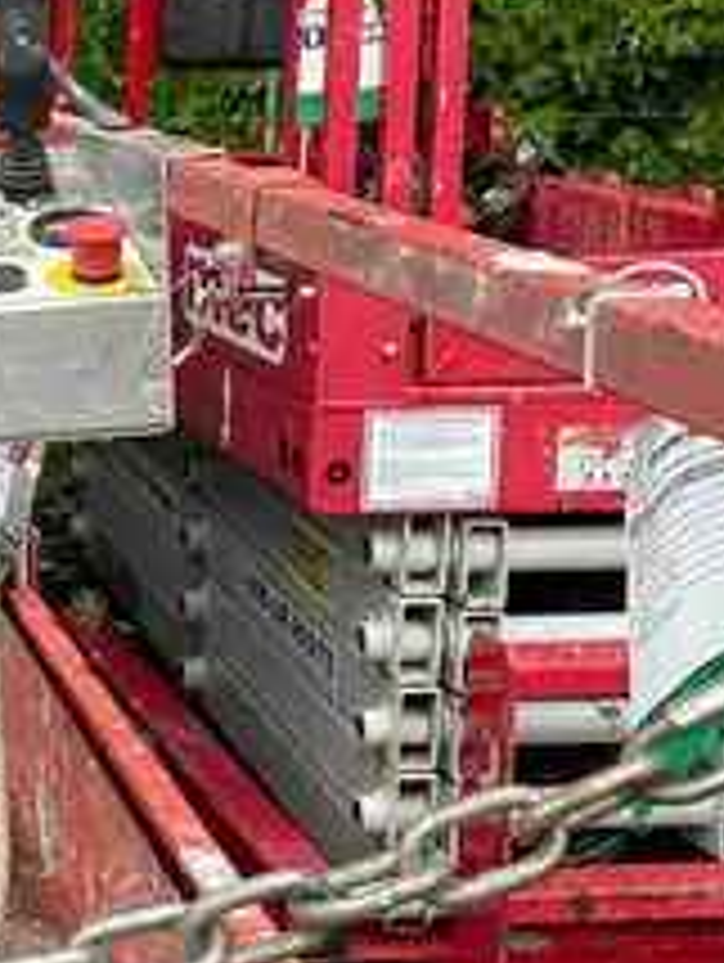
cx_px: -306
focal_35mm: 89
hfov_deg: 15.5
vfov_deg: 22.0
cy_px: 506
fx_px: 2477
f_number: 1.6
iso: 125
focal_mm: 4.2
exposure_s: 1/79
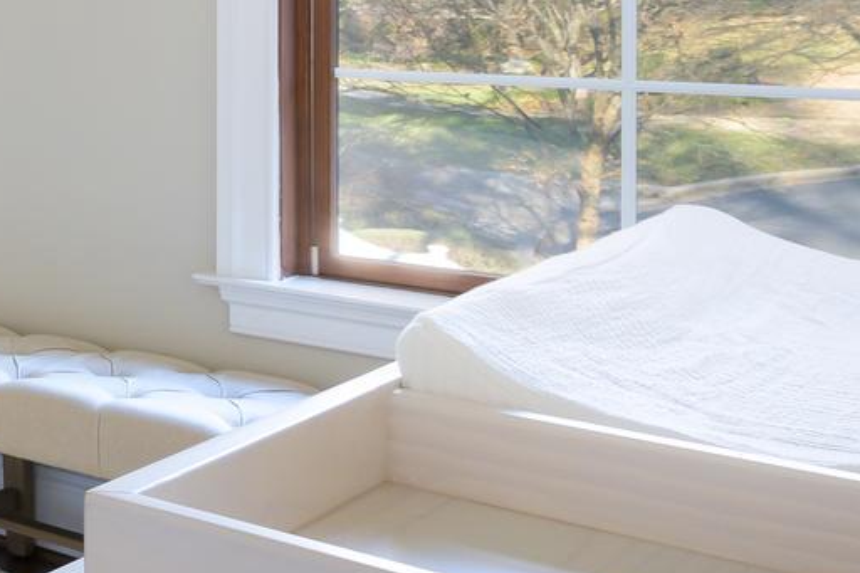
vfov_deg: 20.6
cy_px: 12
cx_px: -776
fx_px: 1528
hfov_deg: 20.0
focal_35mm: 64
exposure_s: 1/80
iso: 800
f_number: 13
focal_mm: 16
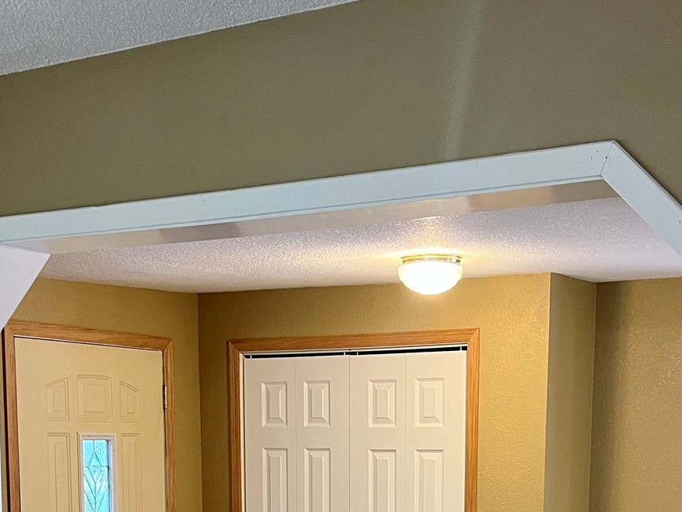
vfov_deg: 22.6
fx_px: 1202
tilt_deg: -6.2
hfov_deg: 31.7
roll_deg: -0.2
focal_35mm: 61
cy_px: 575
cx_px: 364
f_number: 1.5
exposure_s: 1/60
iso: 160
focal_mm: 5.7
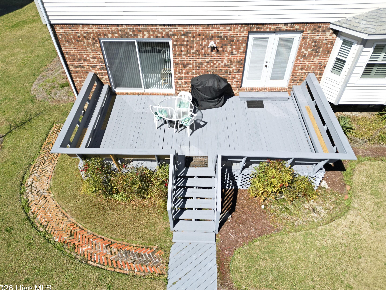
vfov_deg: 54.9
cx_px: 188
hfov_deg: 69.4
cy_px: 151
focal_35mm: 25
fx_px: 279
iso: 200
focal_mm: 6.7
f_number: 1.7
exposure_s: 1/5000
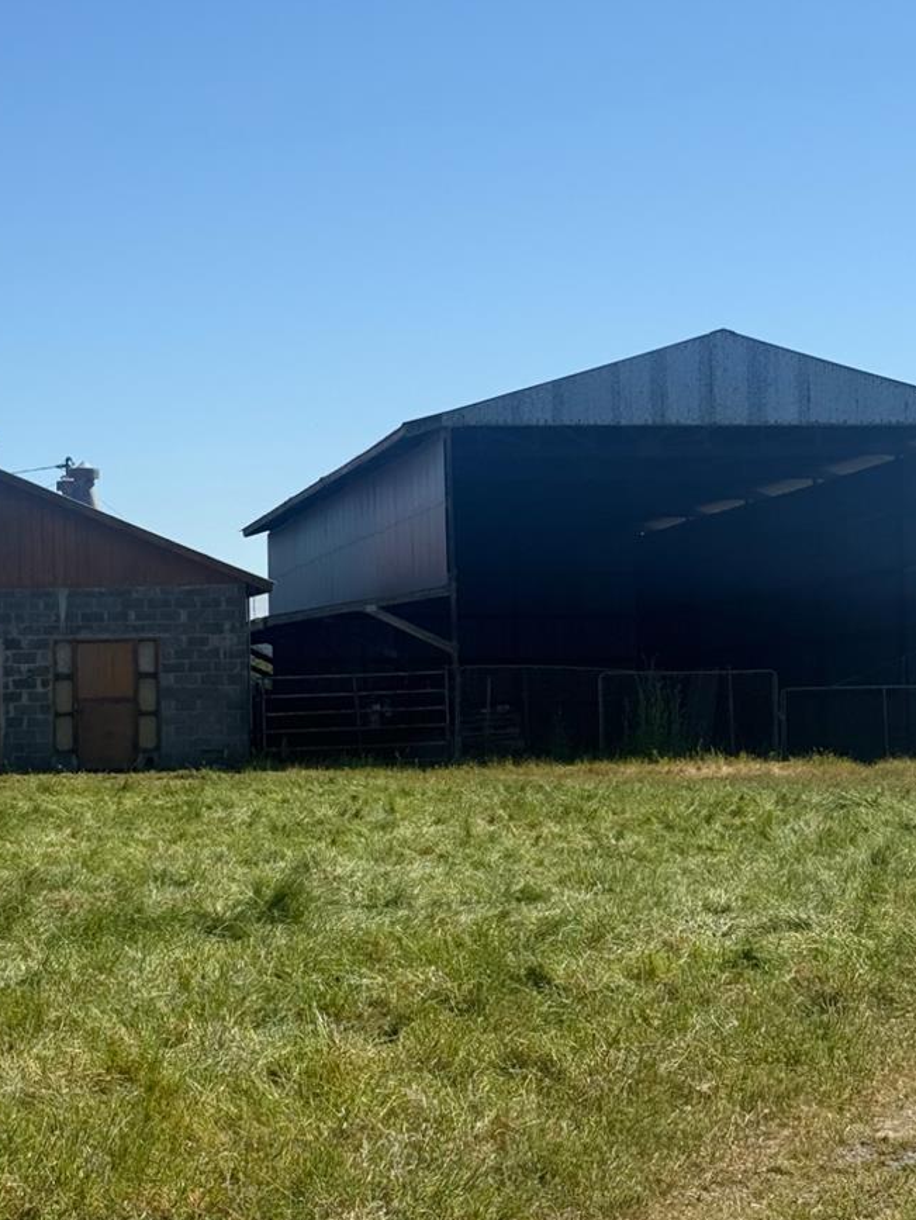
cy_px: 664
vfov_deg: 23.5
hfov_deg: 17.8
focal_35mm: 83
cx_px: 322
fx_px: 2926
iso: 64
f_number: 1.78
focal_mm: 6.76
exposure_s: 1/7143
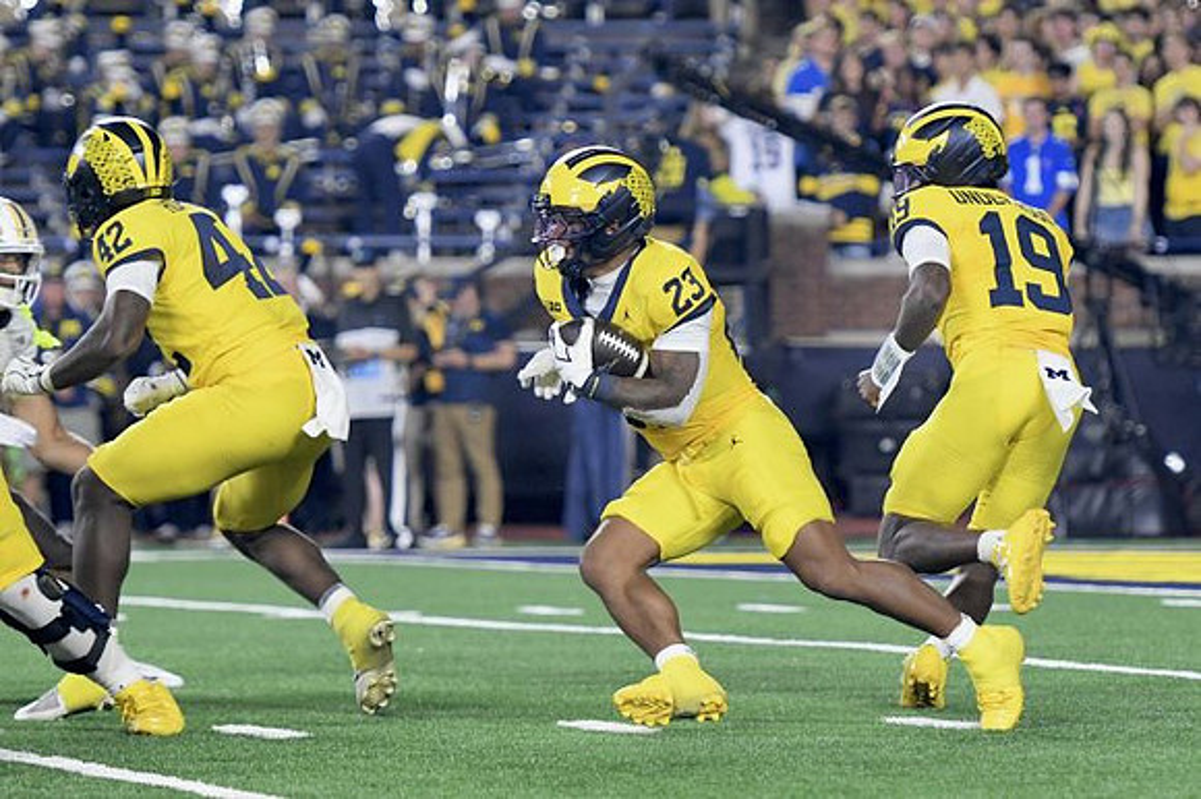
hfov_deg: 10.2
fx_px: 6735
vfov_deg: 6.8
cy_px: 400
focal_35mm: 202
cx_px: 600
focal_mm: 135
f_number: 2.8
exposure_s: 1/1000
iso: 2000
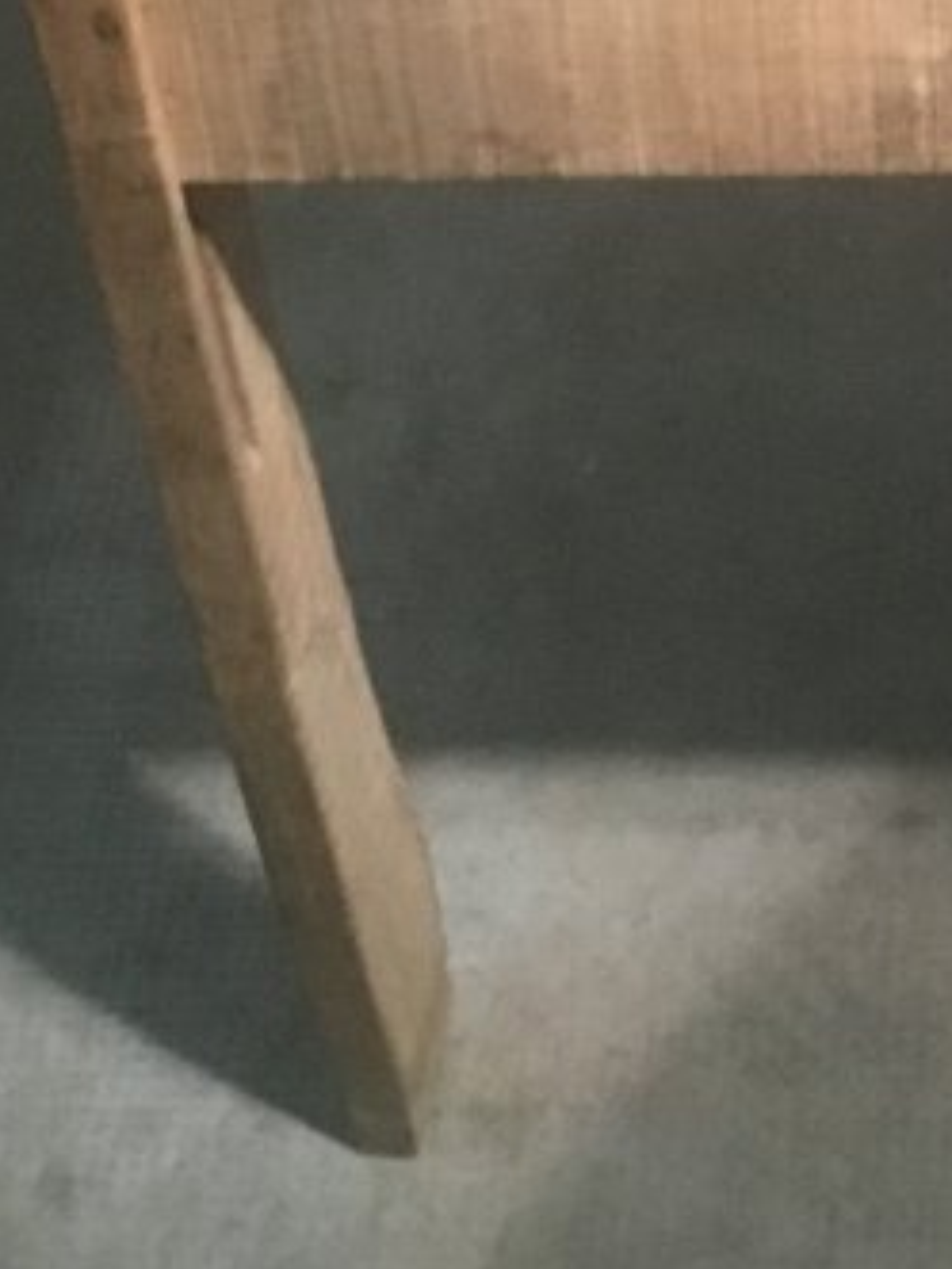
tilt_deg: -42.2
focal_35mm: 112
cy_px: 23
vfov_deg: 17.2
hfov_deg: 13.1
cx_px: 822
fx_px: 4107
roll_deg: +2.6
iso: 200
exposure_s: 1/33
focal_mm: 3.3
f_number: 2.4
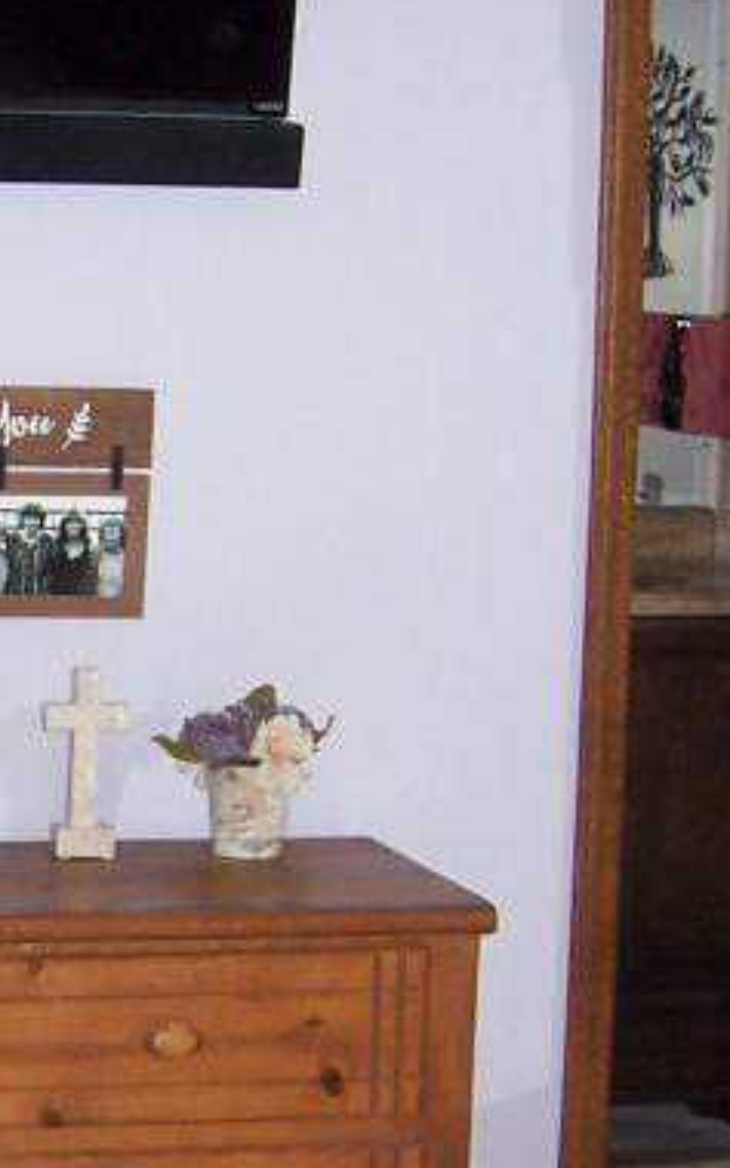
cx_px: -394
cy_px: 675
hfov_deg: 12.1
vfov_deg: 20.2
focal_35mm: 103
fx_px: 3277
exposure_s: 1/60
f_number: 3
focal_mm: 6
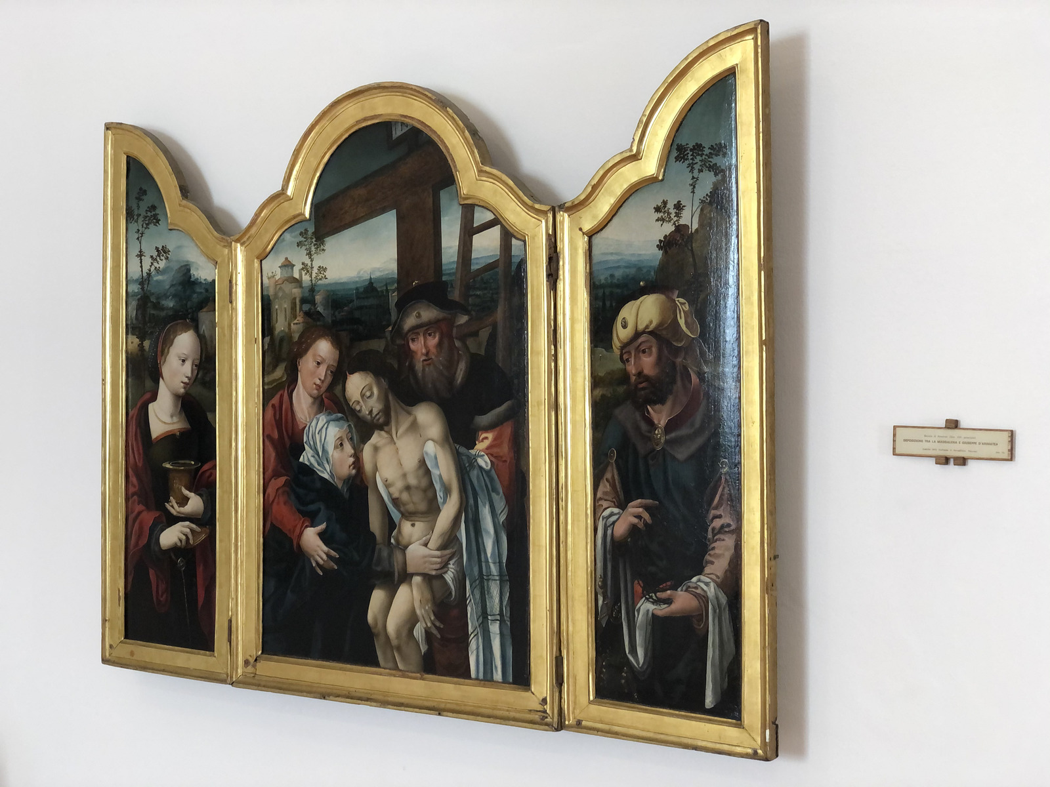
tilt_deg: -0.5
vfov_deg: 28.0
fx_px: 1577
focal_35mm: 52
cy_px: 394
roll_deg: +0.9
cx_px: 525
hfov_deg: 36.8
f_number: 2.4
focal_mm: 6
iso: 125
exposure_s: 1/33
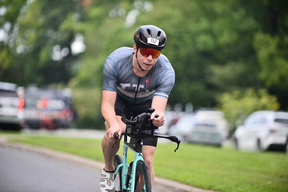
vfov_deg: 6.9
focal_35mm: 200
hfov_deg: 10.3
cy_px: 96
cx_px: 144
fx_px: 1599
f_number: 2.8
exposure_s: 1/4000
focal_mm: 200
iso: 1100
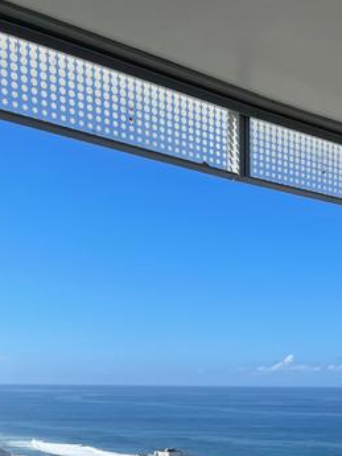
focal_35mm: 58
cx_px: 298
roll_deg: +0.7
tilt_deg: -6.0
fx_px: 764
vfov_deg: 30.6
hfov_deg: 24.6
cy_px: 469
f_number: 1.6
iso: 32
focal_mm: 5.1
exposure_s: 1/4348
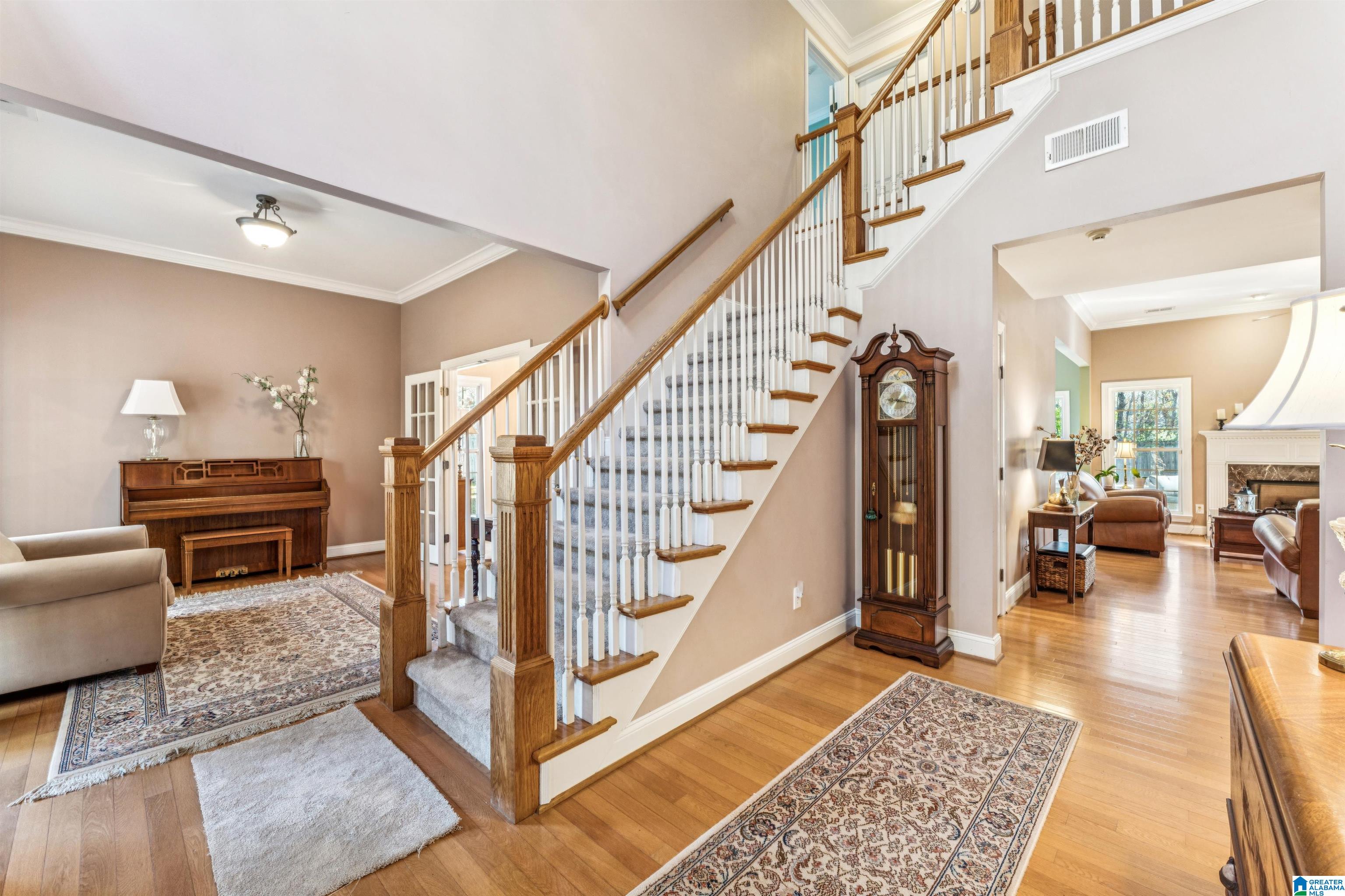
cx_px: 672
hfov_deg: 104.3
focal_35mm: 14
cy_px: 448
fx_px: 523
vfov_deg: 81.2
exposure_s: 1/2
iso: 400
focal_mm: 14
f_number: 13
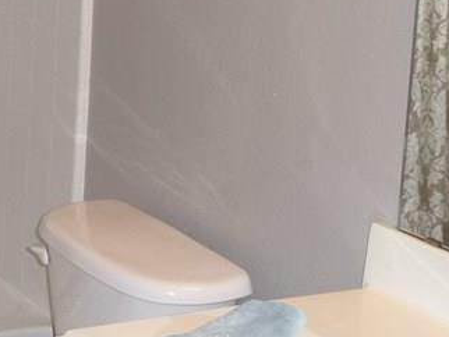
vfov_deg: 16.3
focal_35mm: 89
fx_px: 1155
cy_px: 4
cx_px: 6
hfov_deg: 21.3
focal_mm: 4.7
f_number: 3.3
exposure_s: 1/30
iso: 160
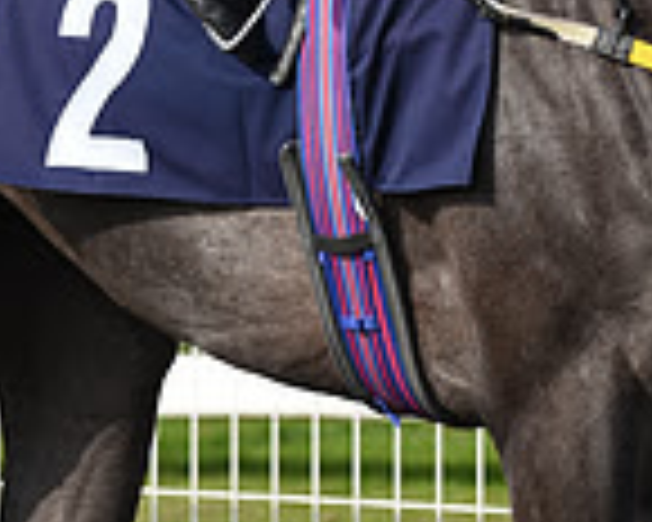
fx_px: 14453
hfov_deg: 2.6
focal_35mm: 749
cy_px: -335
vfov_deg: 2.1
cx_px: 391
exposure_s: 1/4000
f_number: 5.6
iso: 800
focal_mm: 200
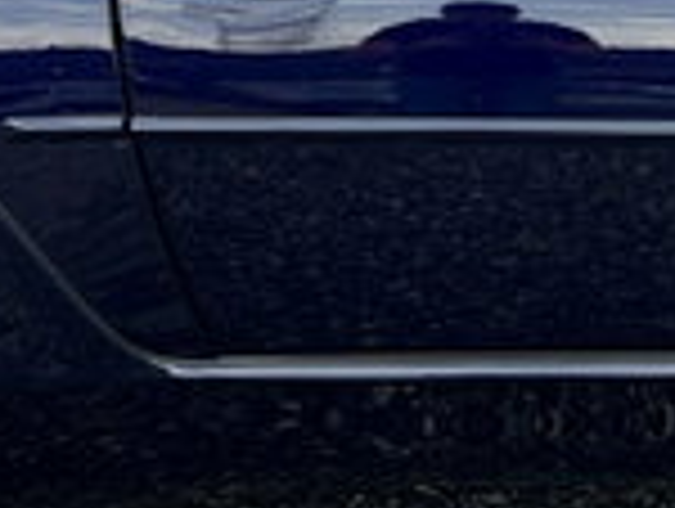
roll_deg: -0.4
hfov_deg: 11.1
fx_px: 3457
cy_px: 4
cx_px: 626
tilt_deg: -8.1
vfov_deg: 8.4
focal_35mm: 177
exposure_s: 1/733
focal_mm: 5.7
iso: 50
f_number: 1.5
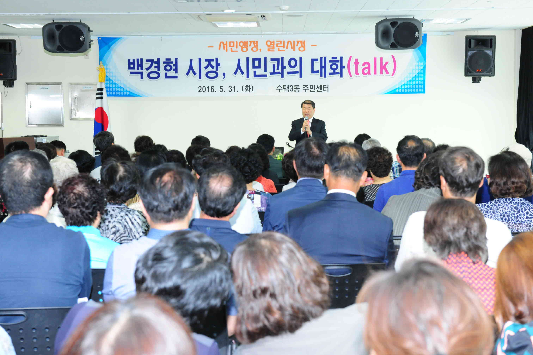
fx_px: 1036
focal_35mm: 70
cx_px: 266
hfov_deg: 28.8
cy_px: 178
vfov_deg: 19.5
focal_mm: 70
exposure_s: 1/60
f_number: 7.1
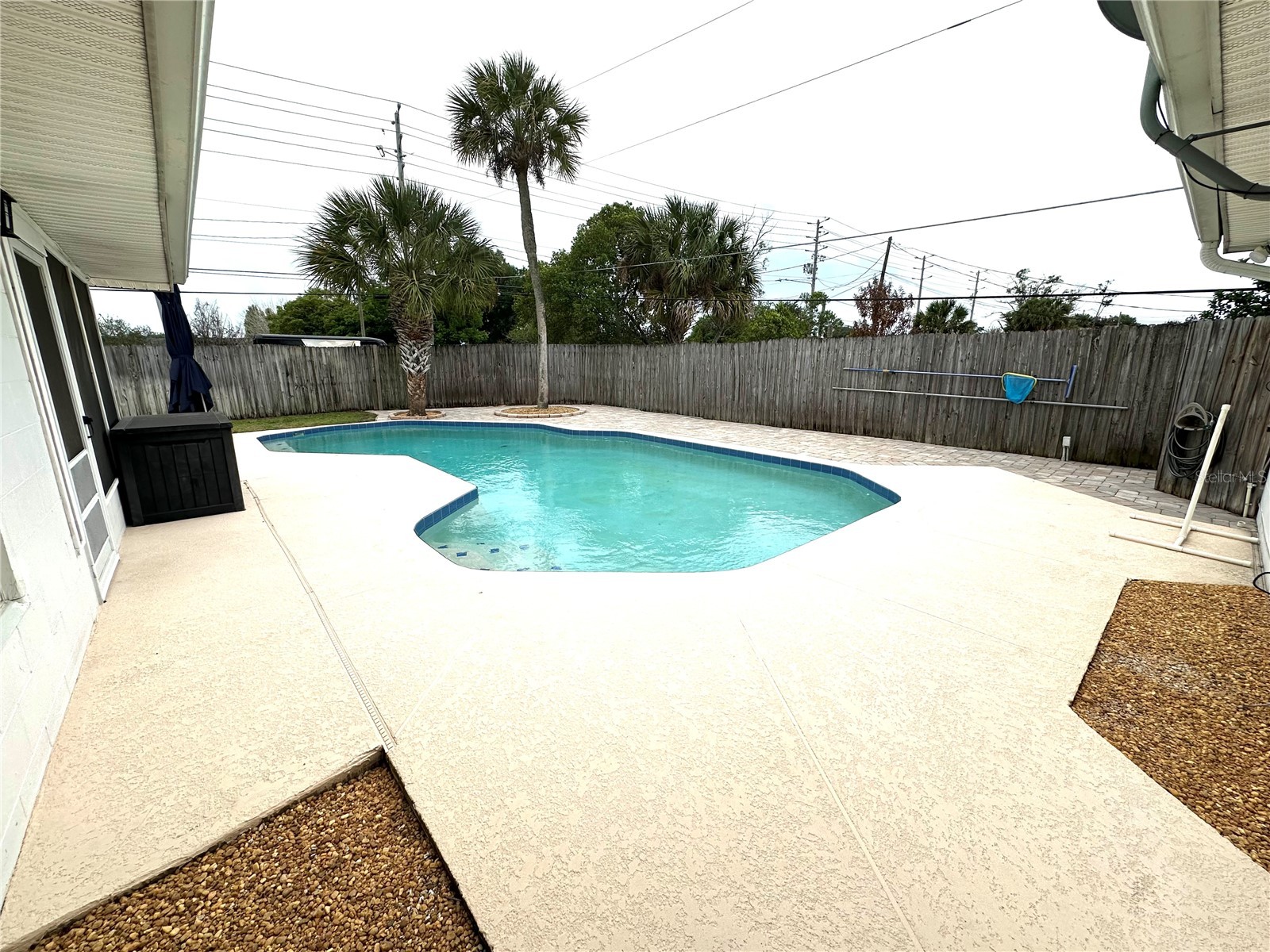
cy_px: 476
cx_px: 635
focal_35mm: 14
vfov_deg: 85.7
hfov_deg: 102.1
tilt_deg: -11.6
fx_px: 514
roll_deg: +0.1
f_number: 2.2
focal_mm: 2.22
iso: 40
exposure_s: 1/1689
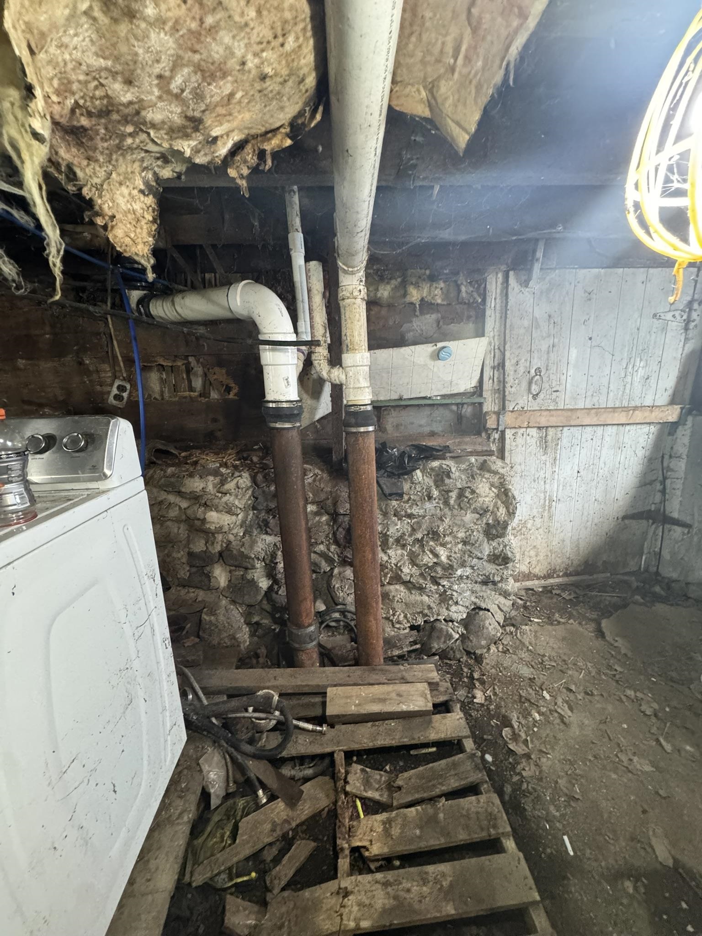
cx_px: 351
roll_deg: +2.7
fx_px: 379
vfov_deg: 102.1
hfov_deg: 85.7
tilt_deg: -13.5
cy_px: 468
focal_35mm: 14
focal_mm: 2.22
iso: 800
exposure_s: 1/60
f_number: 2.2
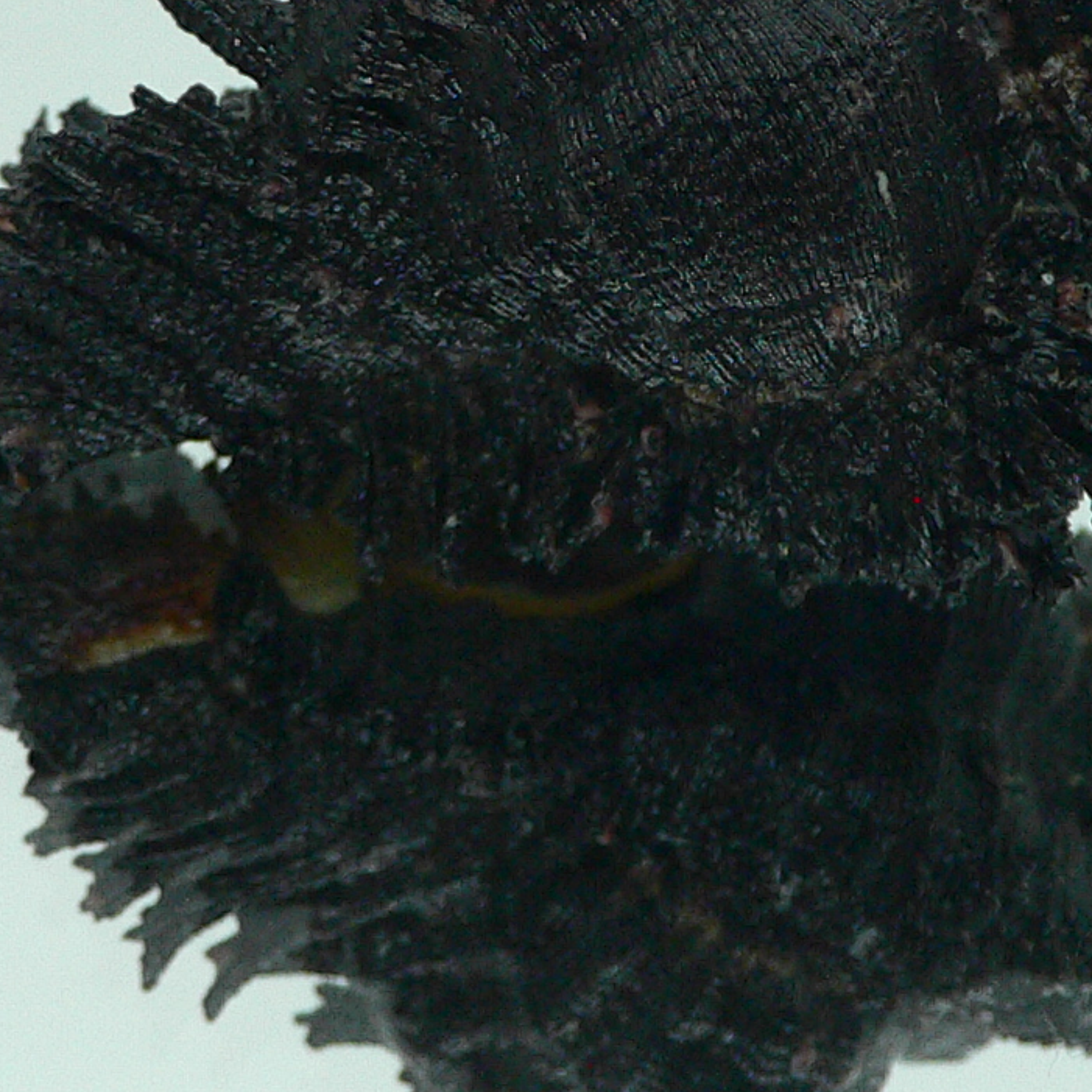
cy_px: 268
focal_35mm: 89
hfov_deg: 19.4
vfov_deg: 19.4
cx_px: 742
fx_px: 3176
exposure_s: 1/60
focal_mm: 4.6
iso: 150
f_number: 2.8
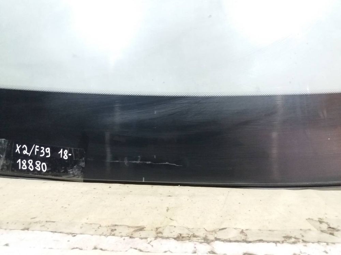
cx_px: 170
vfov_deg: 49.7
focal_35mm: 28
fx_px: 276
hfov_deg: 63.4
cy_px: 128
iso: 400
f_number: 1.9
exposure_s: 1/17
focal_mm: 3.7
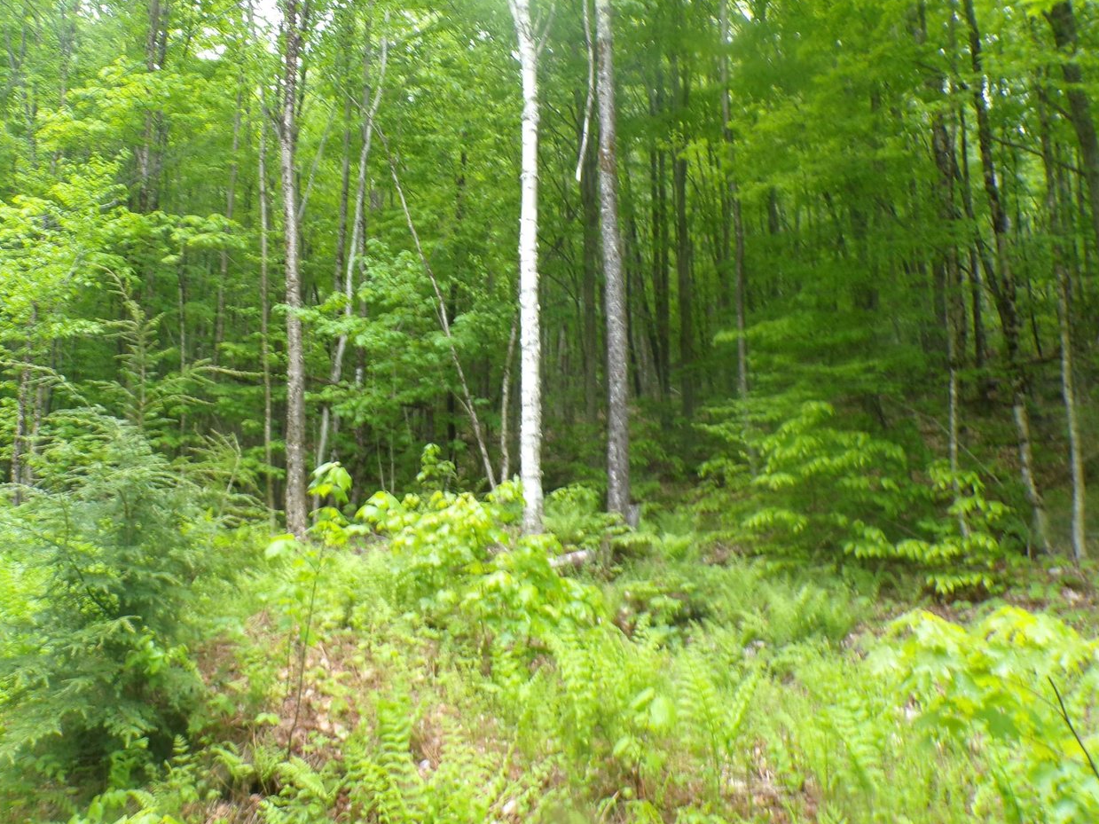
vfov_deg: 45.3
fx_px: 984
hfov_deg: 58.1
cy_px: 352
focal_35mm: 31
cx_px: 475
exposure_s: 1/34
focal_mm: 4.3
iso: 107
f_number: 3
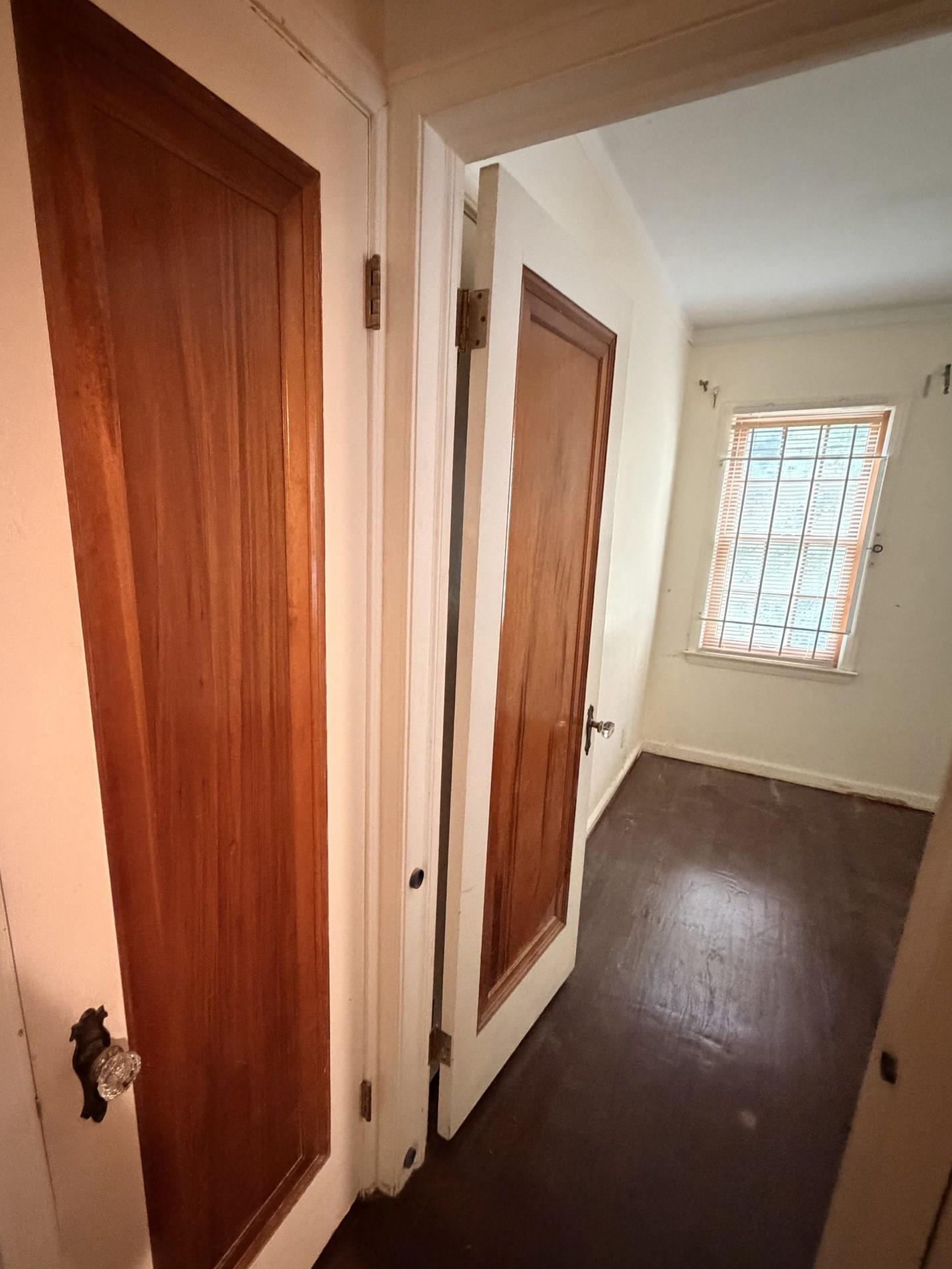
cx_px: 401
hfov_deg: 74.2
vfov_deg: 90.9
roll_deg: -2.2
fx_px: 623
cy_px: 674
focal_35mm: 17
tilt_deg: -13.7
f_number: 2.2
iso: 1250
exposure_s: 1/40
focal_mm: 2.22
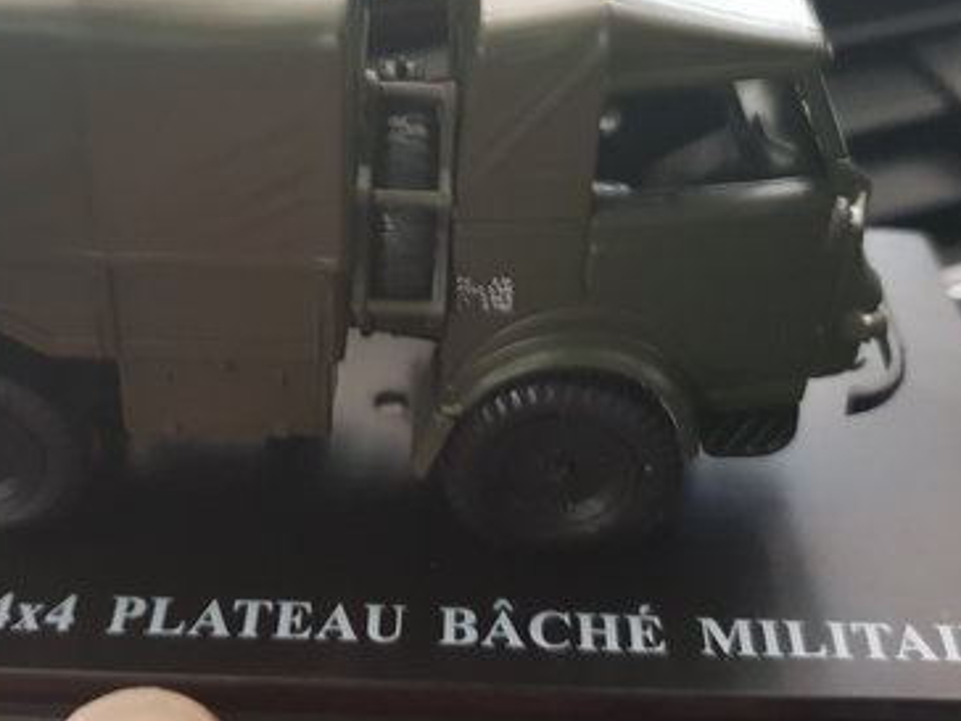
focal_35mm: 50
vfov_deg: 29.0
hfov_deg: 37.9
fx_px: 1388
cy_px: 276
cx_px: 341
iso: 320
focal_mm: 4.3
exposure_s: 1/10
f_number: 1.5
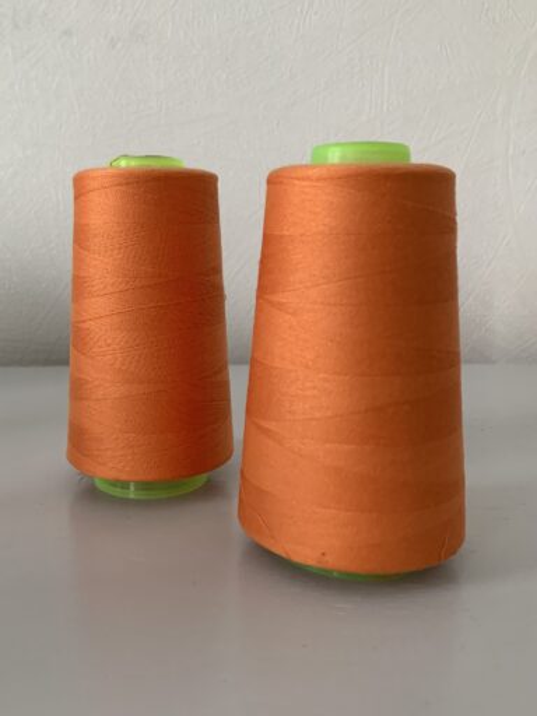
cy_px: 358
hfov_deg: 53.1
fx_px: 538
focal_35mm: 26
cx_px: 268
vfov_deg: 67.3
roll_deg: -0.5
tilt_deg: -10.7
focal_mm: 4.25
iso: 160
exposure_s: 1/60
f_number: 1.8
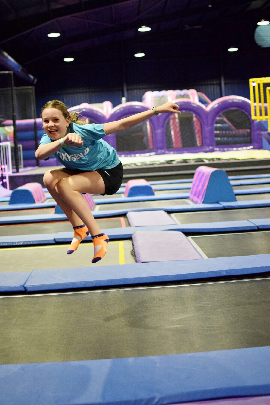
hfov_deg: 25.8
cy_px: 202
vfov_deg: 37.9
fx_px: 591
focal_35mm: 52
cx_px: 135
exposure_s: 1/250
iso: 3200
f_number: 2
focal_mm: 35
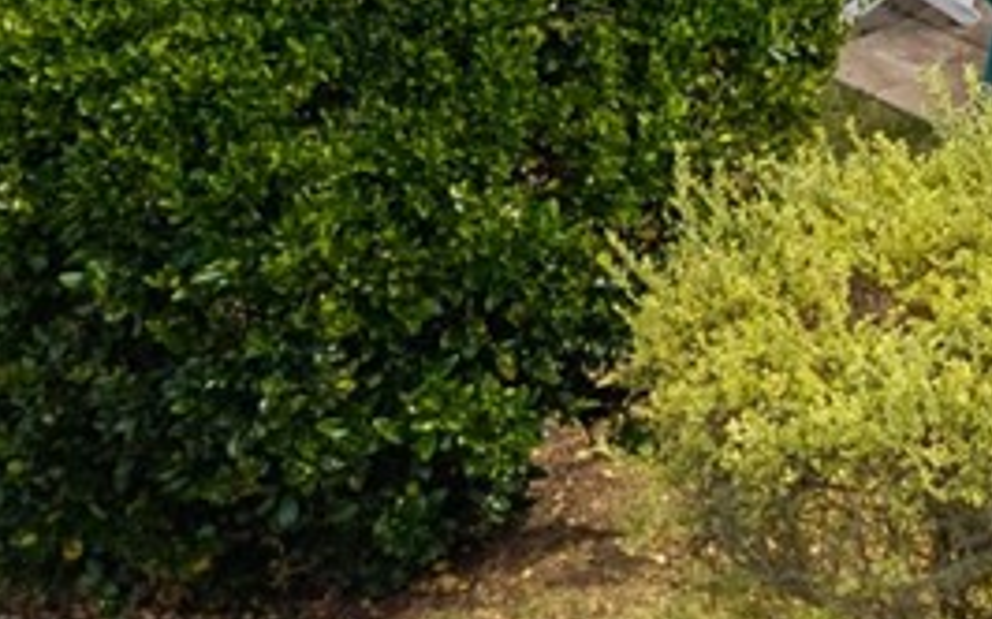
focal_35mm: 153
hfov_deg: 11.0
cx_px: 2558
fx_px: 4135
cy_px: -1201
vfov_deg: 7.6
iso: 140
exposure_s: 1/60
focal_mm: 8.67
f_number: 1.8
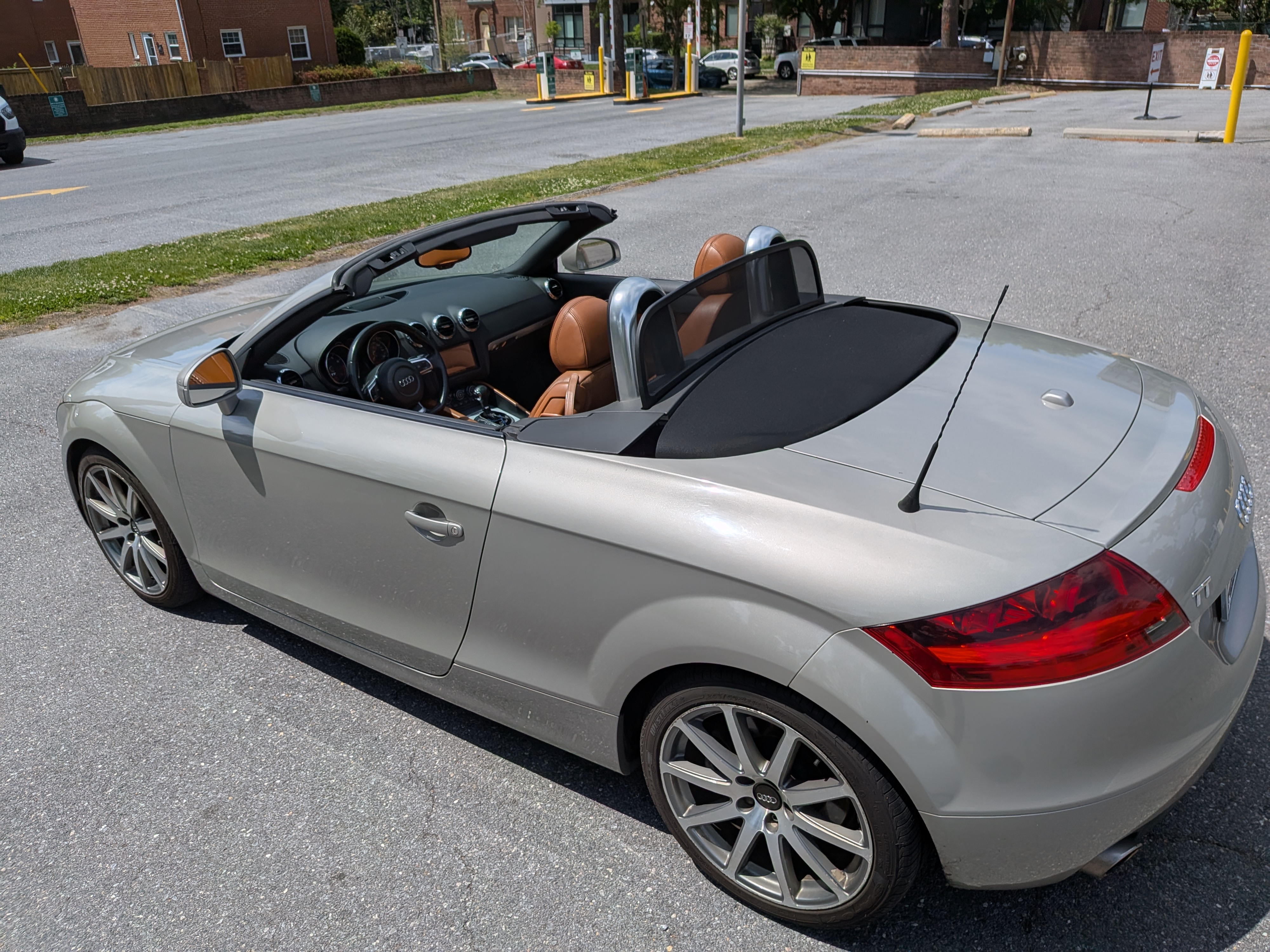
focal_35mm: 24
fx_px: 881
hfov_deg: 71.6
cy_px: 476
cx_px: 635
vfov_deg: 56.8
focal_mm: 4.53
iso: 28
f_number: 1.7
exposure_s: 1/17544
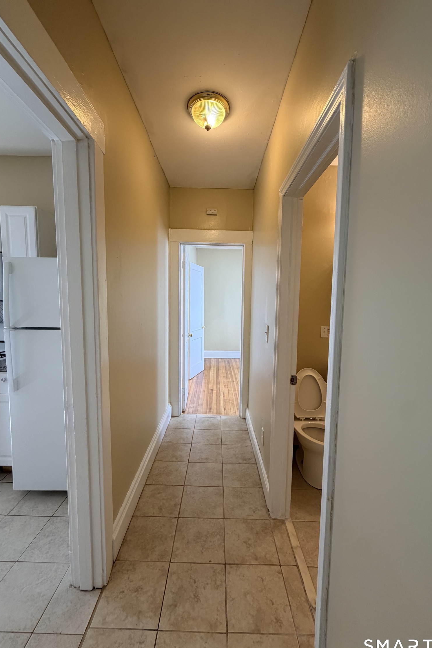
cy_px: 325
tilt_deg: -3.6
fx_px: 270
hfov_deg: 77.3
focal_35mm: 15
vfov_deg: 100.4
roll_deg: -1.0
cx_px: 214
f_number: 2.2
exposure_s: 1/120
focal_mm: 2.22
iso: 200
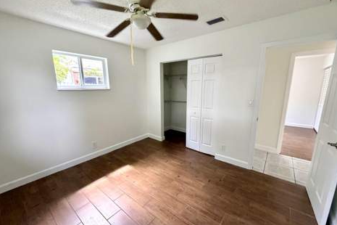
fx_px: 140
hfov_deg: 100.4
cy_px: 114
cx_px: 172
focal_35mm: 15
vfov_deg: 77.3
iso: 320
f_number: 2.2
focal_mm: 2.22
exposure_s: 1/73
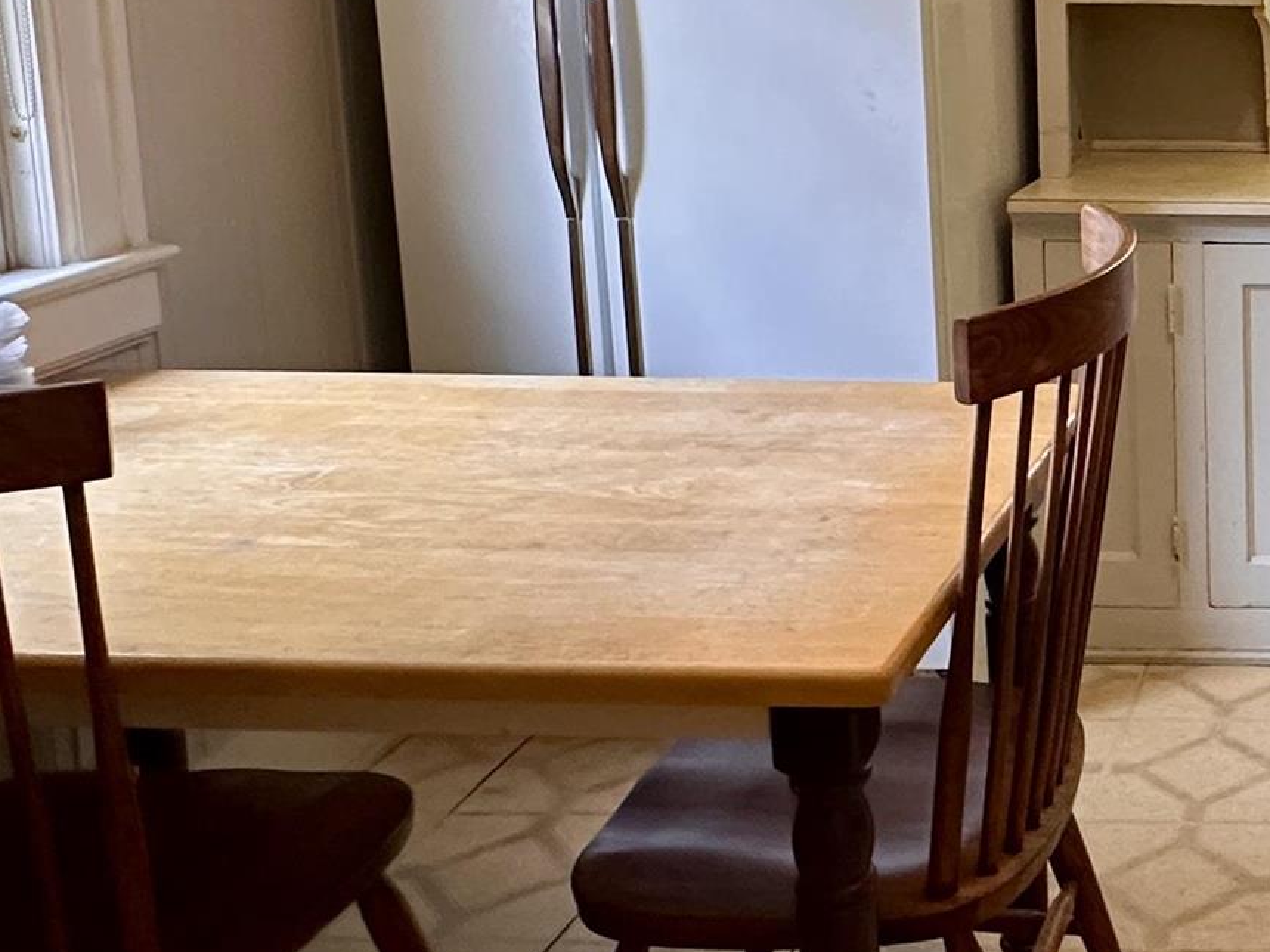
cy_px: 146
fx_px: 1834
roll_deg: -1.0
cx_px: 1462
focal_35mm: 50
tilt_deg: -9.6
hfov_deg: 32.6
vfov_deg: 28.3
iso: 250
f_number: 2.2
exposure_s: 1/120
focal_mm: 2.22
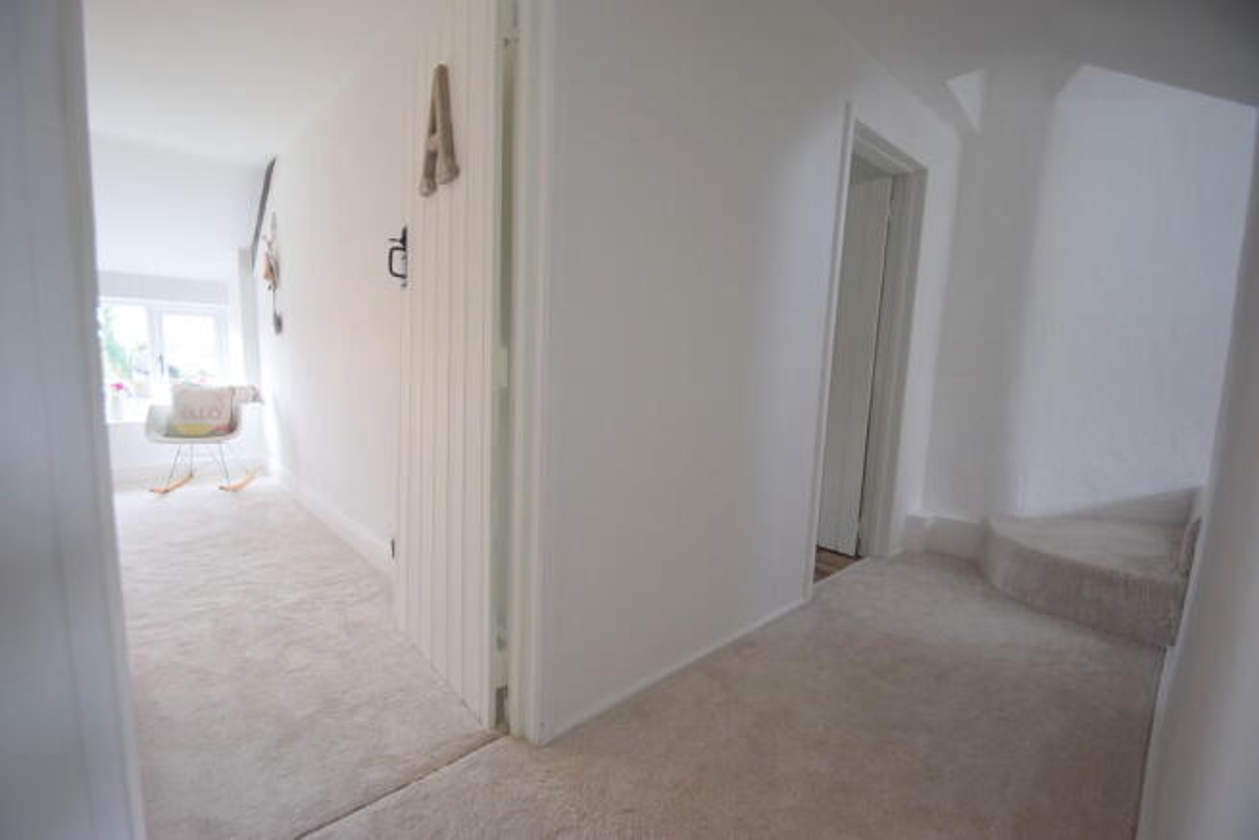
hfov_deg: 100.4
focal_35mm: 15
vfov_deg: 77.4
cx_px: 630
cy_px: 420
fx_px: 525
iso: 400
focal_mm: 10
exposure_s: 1/60
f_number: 4
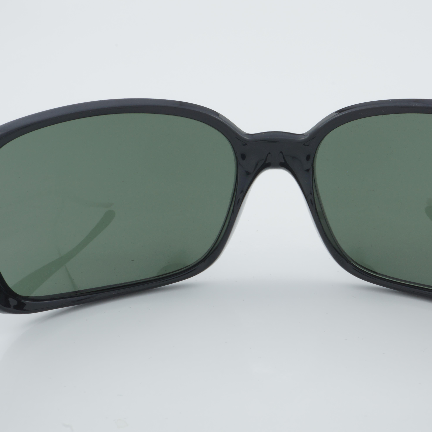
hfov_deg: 25.4
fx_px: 955
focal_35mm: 68
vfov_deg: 25.5
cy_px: 214
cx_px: 276
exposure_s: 1/4
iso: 100
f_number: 32
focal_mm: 35
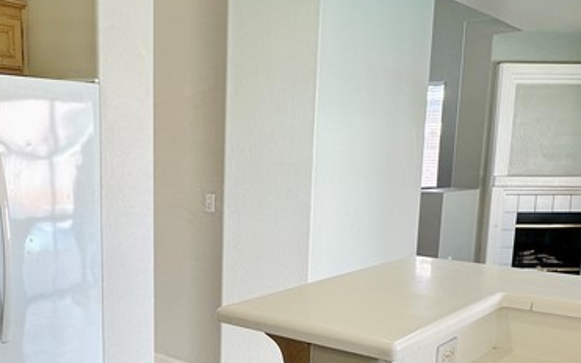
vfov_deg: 30.9
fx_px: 649
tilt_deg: -8.8
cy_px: 260
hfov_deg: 47.3
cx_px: 185
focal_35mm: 41
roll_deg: -0.1
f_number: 2.2
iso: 40
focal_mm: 2.22
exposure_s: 1/122
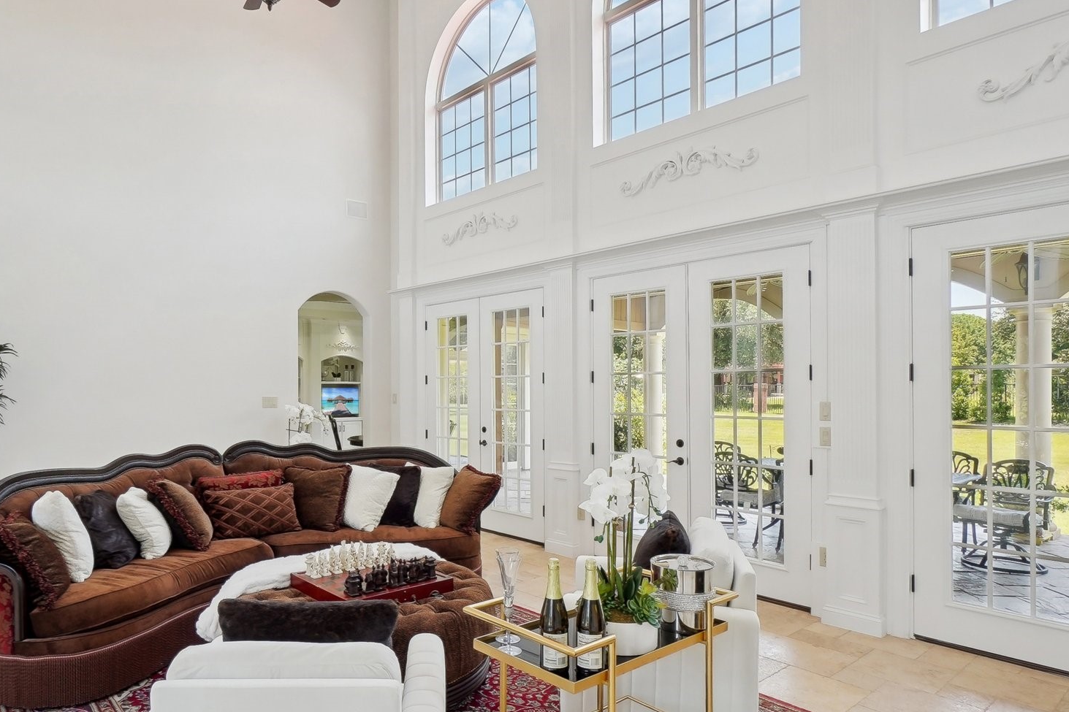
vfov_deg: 59.4
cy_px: 381
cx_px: 449
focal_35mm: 21
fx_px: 623
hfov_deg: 80.6
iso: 400
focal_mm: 10
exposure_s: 1/90
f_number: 8
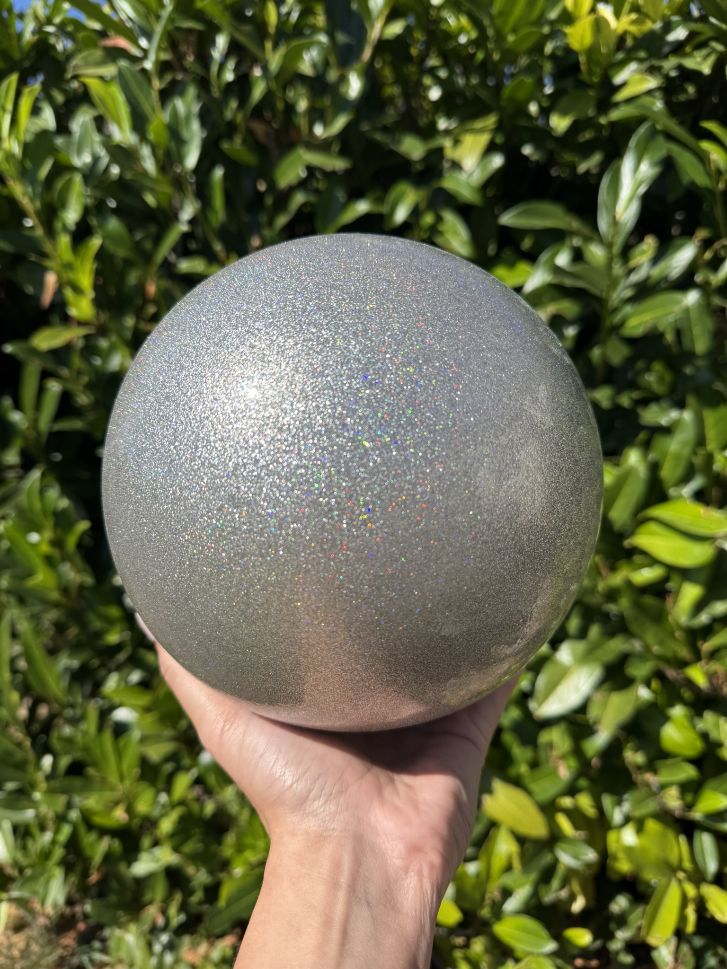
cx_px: 364
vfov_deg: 71.6
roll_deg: -0.4
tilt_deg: -10.2
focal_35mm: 24
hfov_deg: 56.8
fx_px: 672
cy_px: 484
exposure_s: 1/4950
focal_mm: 6.76
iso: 80
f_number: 1.78
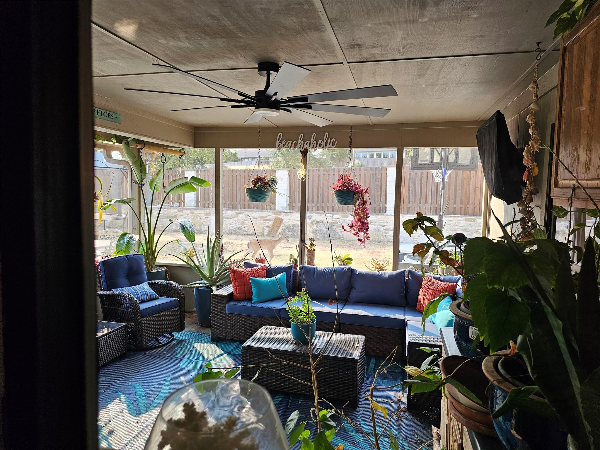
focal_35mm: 23
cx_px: 300
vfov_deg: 58.9
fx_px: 399
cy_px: 225
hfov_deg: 73.9
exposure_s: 1/180
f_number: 1.7
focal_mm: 6.3
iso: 80
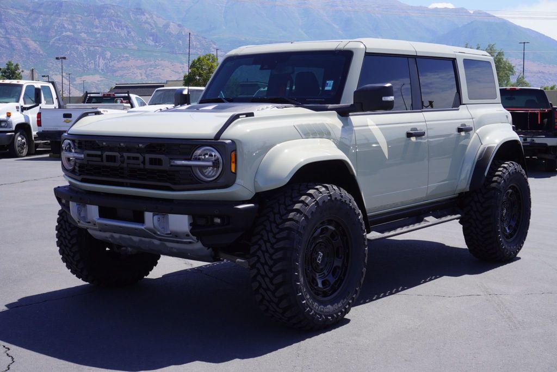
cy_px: 186
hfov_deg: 38.9
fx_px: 789
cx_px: 278
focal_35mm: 51
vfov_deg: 26.5
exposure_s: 1/125
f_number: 11
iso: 100
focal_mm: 34
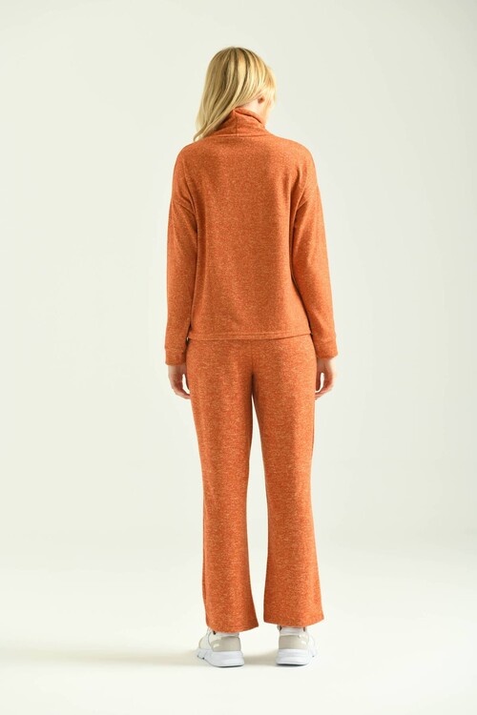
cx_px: 238
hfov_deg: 16.1
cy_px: 358
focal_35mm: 85
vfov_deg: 23.9
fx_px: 1689
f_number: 5.6
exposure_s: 1/160
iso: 125
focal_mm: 85
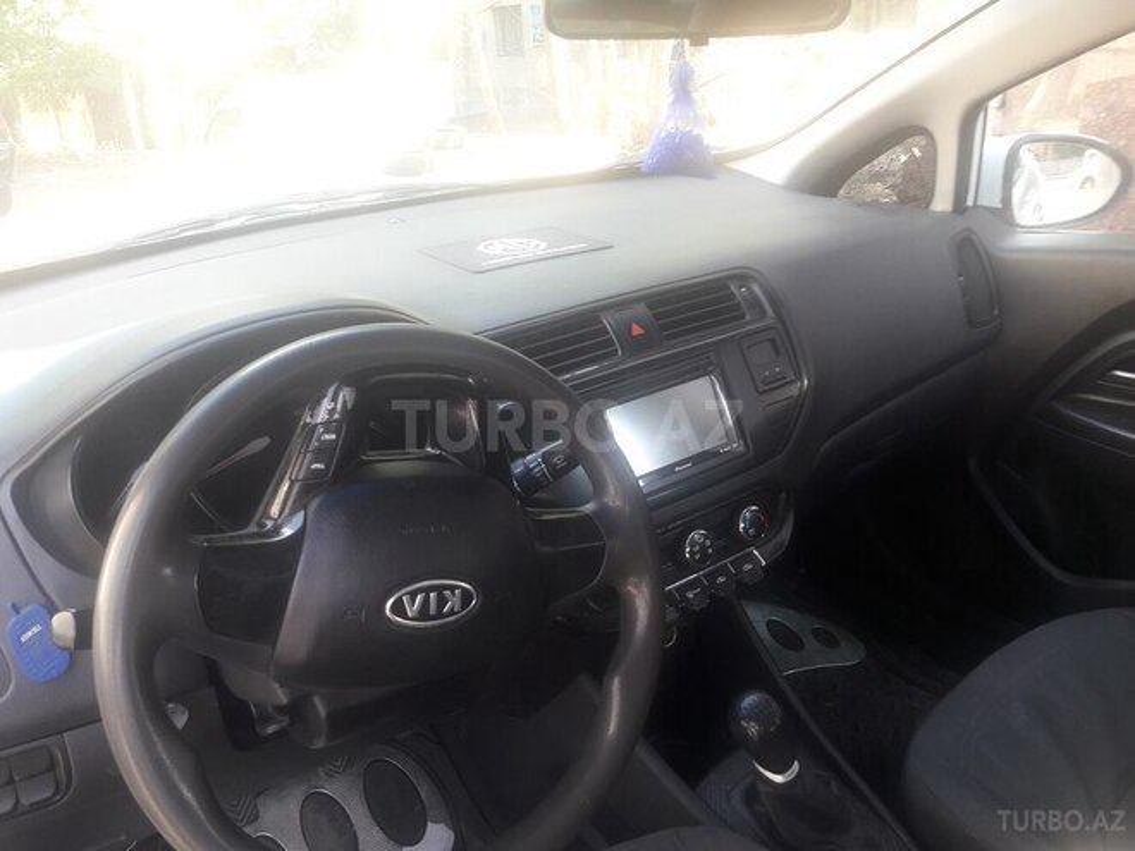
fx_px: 918
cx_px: 568
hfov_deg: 63.4
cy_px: 426
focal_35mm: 28
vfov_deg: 49.7
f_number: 1.9
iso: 50
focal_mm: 3.7
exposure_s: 1/50
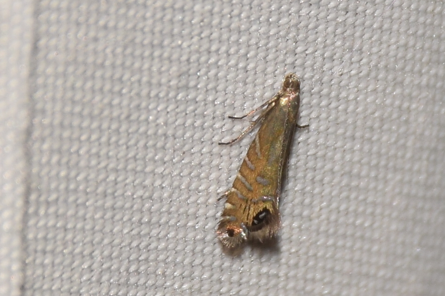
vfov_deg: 6.5
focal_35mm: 210
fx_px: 2596
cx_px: 222
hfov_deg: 9.8
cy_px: 148
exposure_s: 1/160
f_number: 10
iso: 125
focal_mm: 140
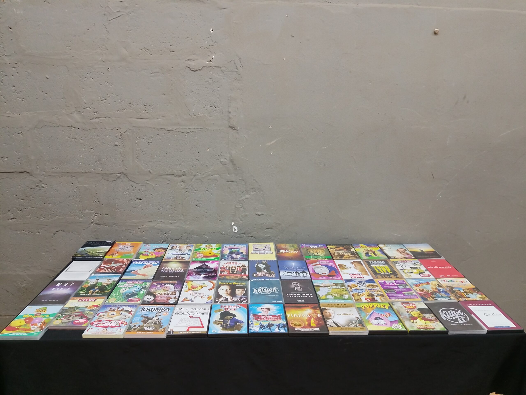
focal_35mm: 26
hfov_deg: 67.3
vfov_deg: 53.1
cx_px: 263
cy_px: 198
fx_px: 395
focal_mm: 4.25
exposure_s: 1/20
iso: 328
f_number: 1.8
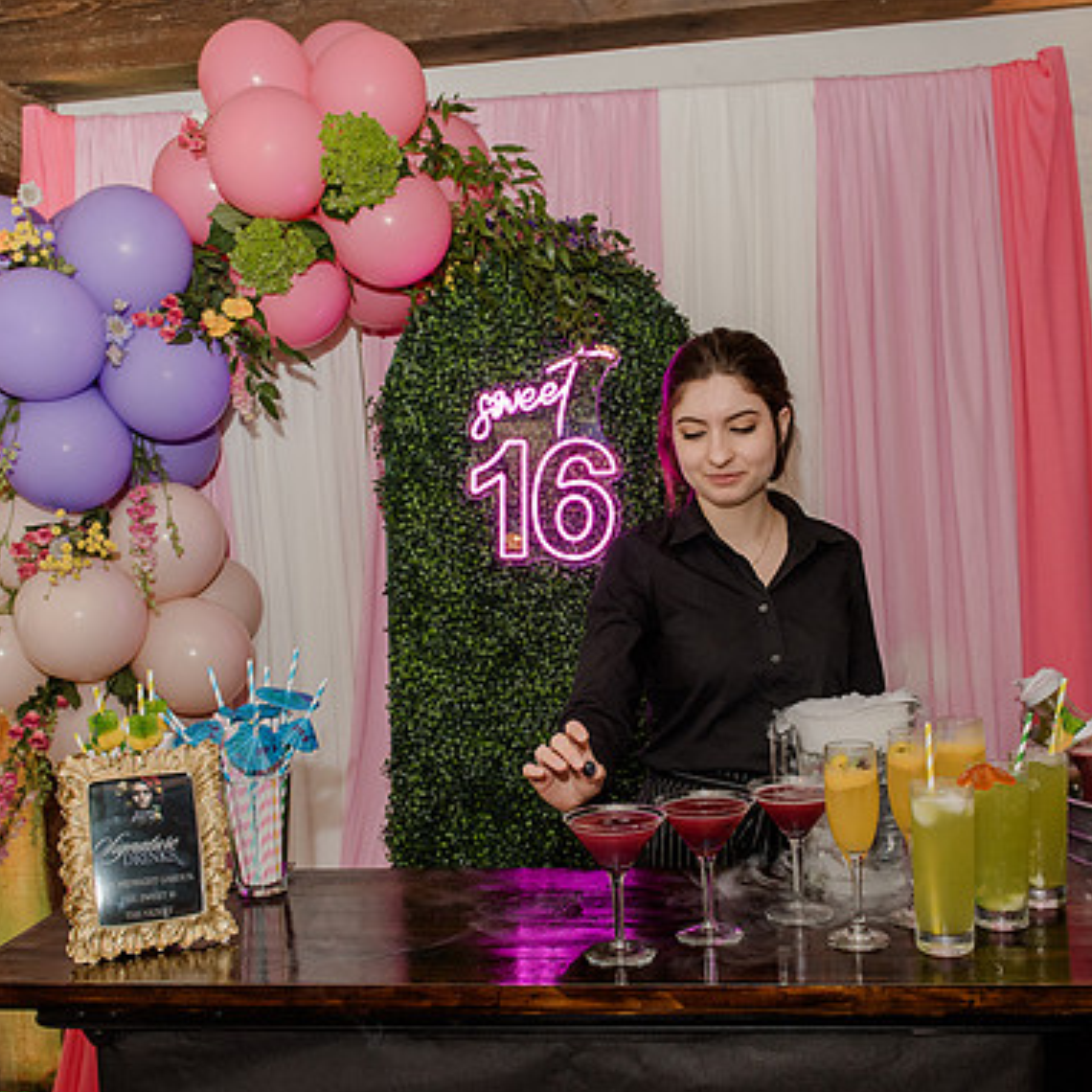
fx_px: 1392
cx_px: 562
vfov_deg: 42.8
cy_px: 604
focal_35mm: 39
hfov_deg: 42.8
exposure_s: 1/125
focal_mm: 26
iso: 800
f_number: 5.6
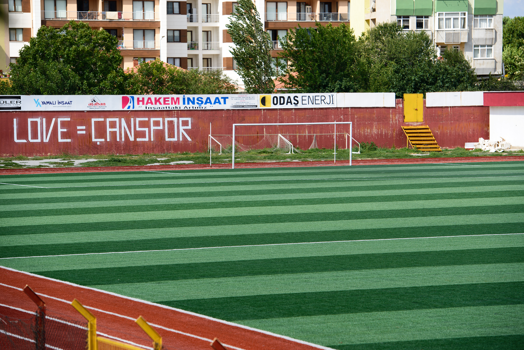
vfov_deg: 10.2
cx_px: 262
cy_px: 175
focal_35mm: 135
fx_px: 1966
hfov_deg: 15.2
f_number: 5.6
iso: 200
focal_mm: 135
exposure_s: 1/1250
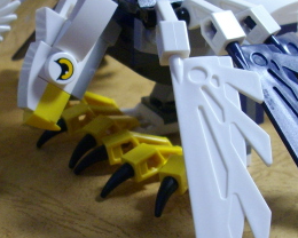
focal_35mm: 89
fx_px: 785
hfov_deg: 21.5
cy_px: 120
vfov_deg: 17.3
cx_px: 118
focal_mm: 6.2
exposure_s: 1/50
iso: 207
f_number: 2.8
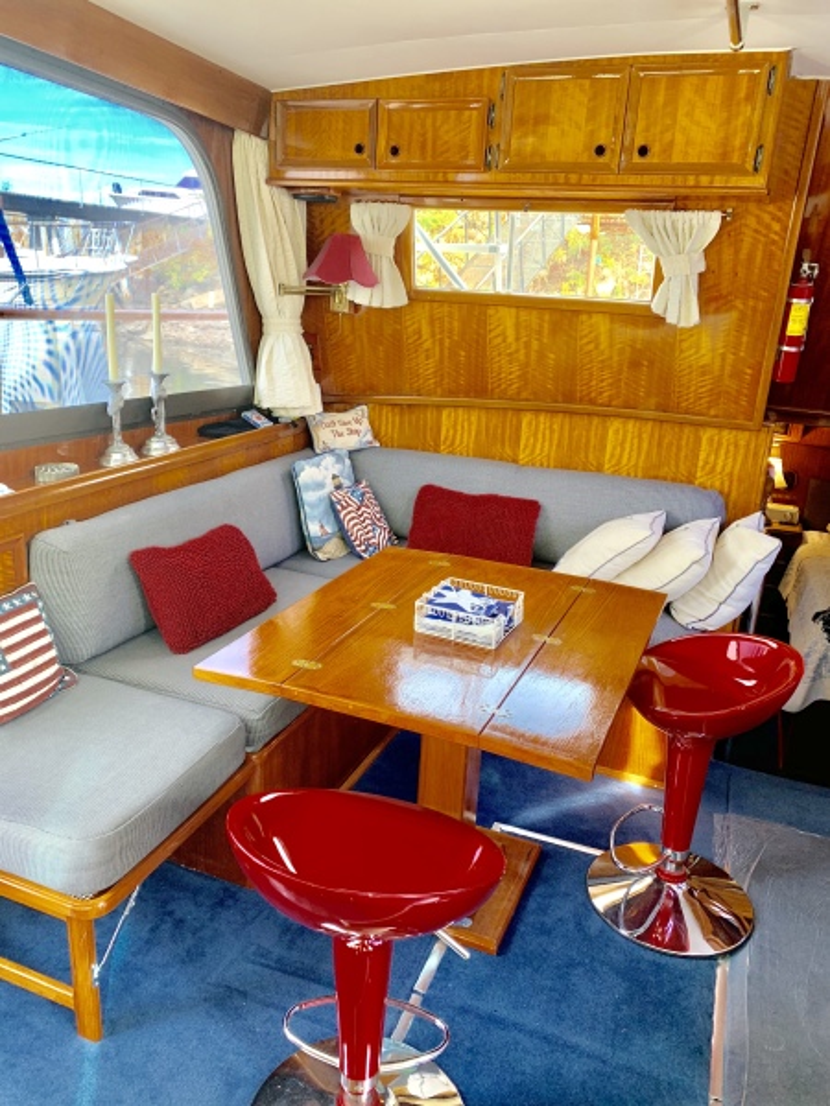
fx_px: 831
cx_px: 415
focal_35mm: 26
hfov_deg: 53.1
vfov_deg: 67.3
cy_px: 553
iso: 100
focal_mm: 4.25
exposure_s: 1/77
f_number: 1.8
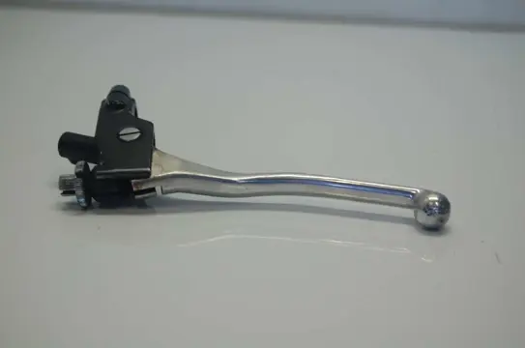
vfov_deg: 20.1
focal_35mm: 68
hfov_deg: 29.9
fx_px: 983
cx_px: 262
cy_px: 174
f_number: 5.3
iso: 400
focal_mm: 45
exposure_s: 1/80
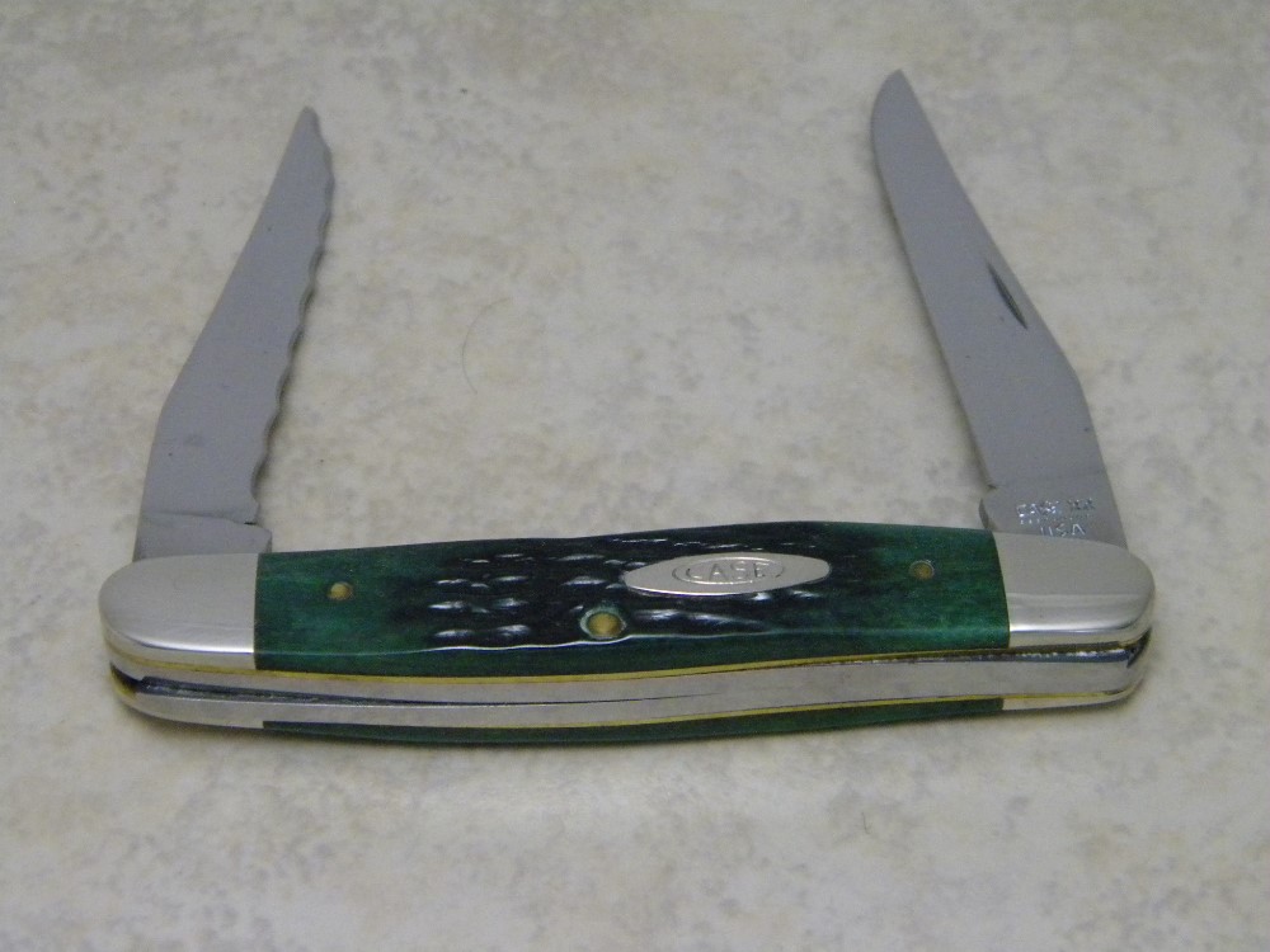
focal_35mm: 83
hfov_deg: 23.6
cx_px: 635
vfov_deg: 17.8
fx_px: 3045
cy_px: 476
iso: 800
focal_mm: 15.1
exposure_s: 1/54
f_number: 4.5
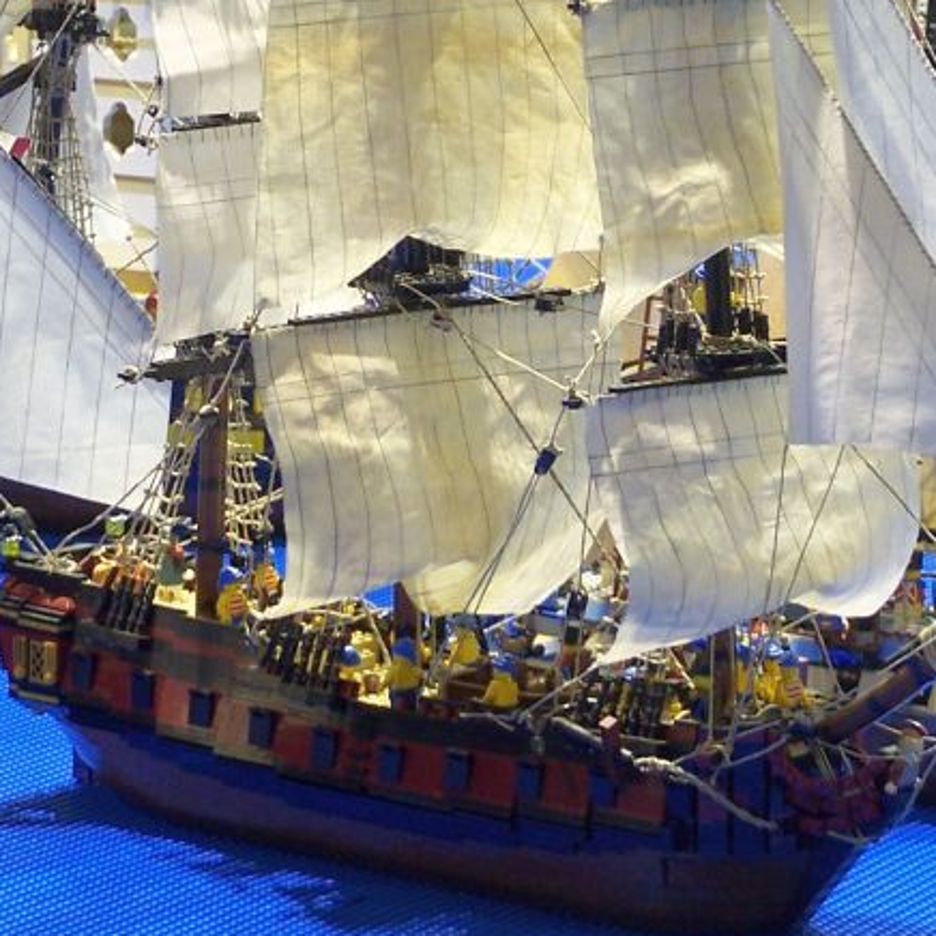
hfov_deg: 9.0
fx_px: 5965
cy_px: 13
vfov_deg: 8.9
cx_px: 459
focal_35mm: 195
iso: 80
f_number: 3.2
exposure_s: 1/6
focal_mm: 15.6
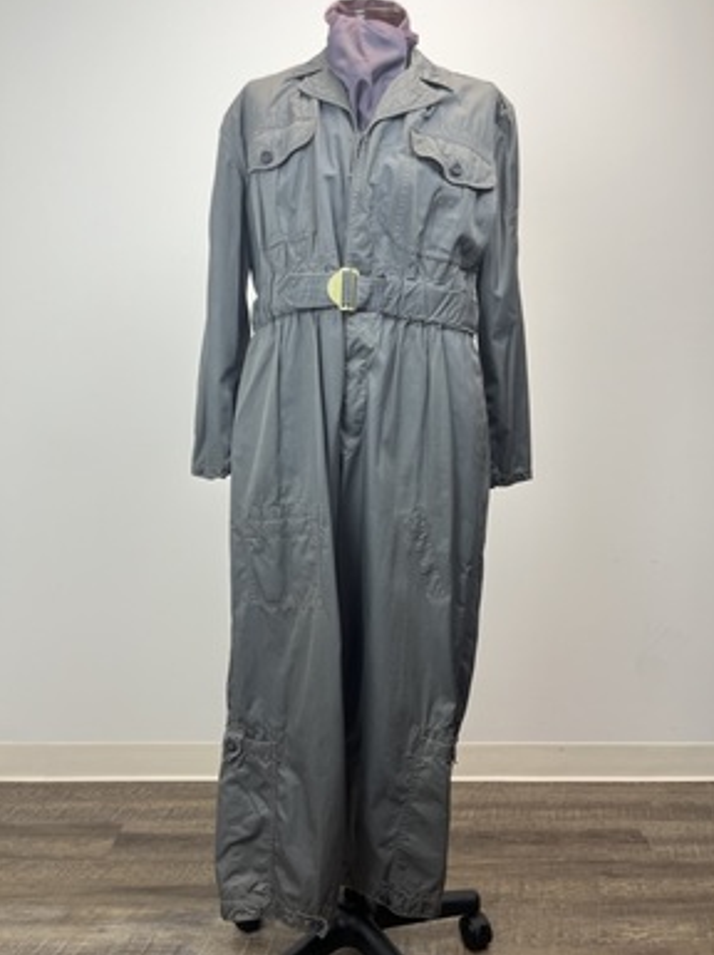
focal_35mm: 27
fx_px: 744
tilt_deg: -3.8
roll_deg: +0.2
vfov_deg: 65.4
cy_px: 463
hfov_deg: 51.3
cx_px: 364
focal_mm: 5.1
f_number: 1.6
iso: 50
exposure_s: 1/120
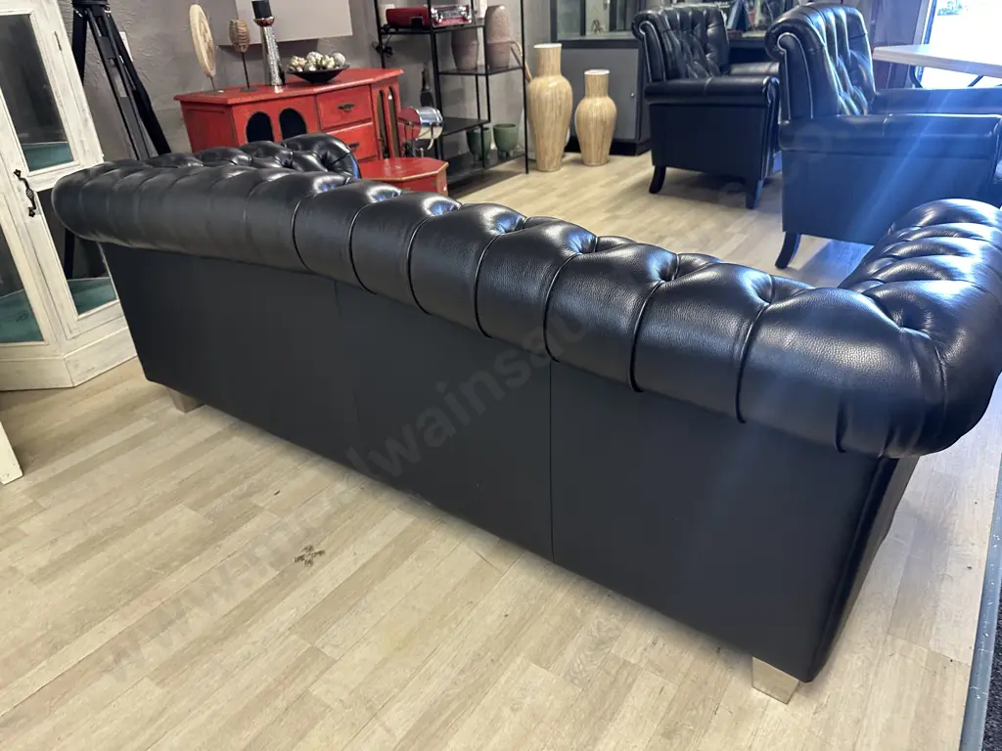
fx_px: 695
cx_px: 501
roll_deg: +1.2
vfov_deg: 56.8
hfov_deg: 71.6
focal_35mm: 24
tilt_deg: -22.0
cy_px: 376
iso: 320
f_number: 1.78
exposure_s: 1/50
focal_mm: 6.86
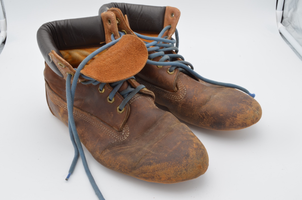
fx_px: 377
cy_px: 100
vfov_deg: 29.7
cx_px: 151
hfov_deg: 43.7
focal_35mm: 45
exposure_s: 1/3
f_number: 20
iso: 100
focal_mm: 30
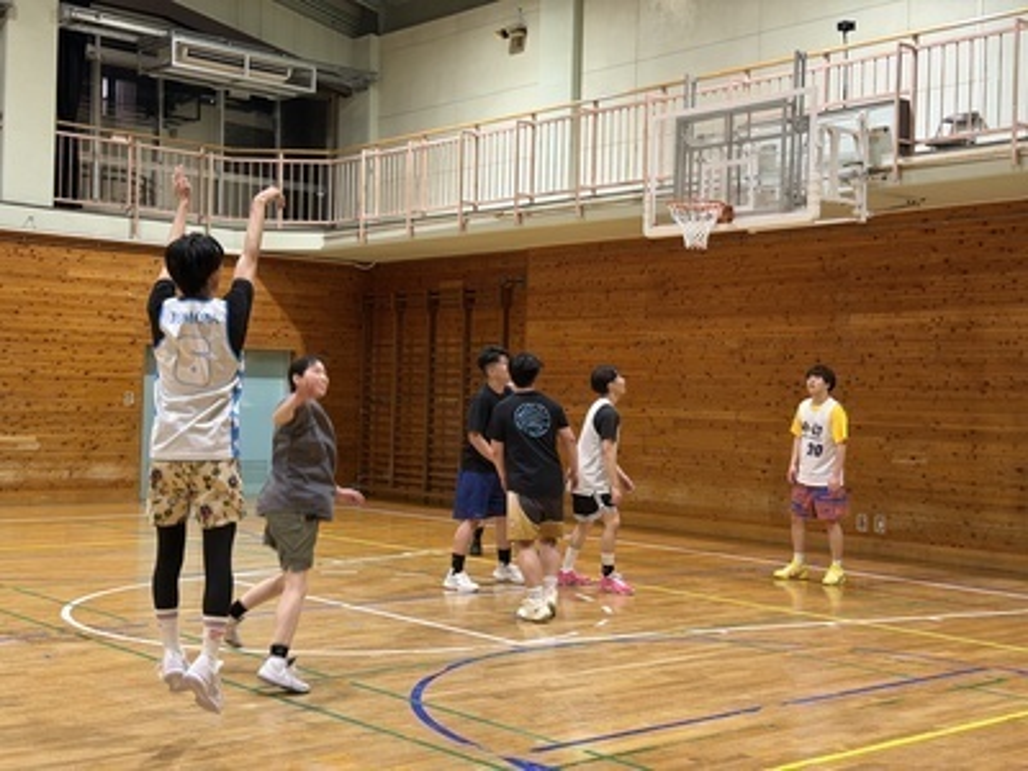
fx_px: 1425
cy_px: 386
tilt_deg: +0.7
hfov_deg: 39.7
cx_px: 514
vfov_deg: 30.3
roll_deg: -1.0
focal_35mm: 48
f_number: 1.78
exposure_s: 1/50
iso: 160
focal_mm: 6.76
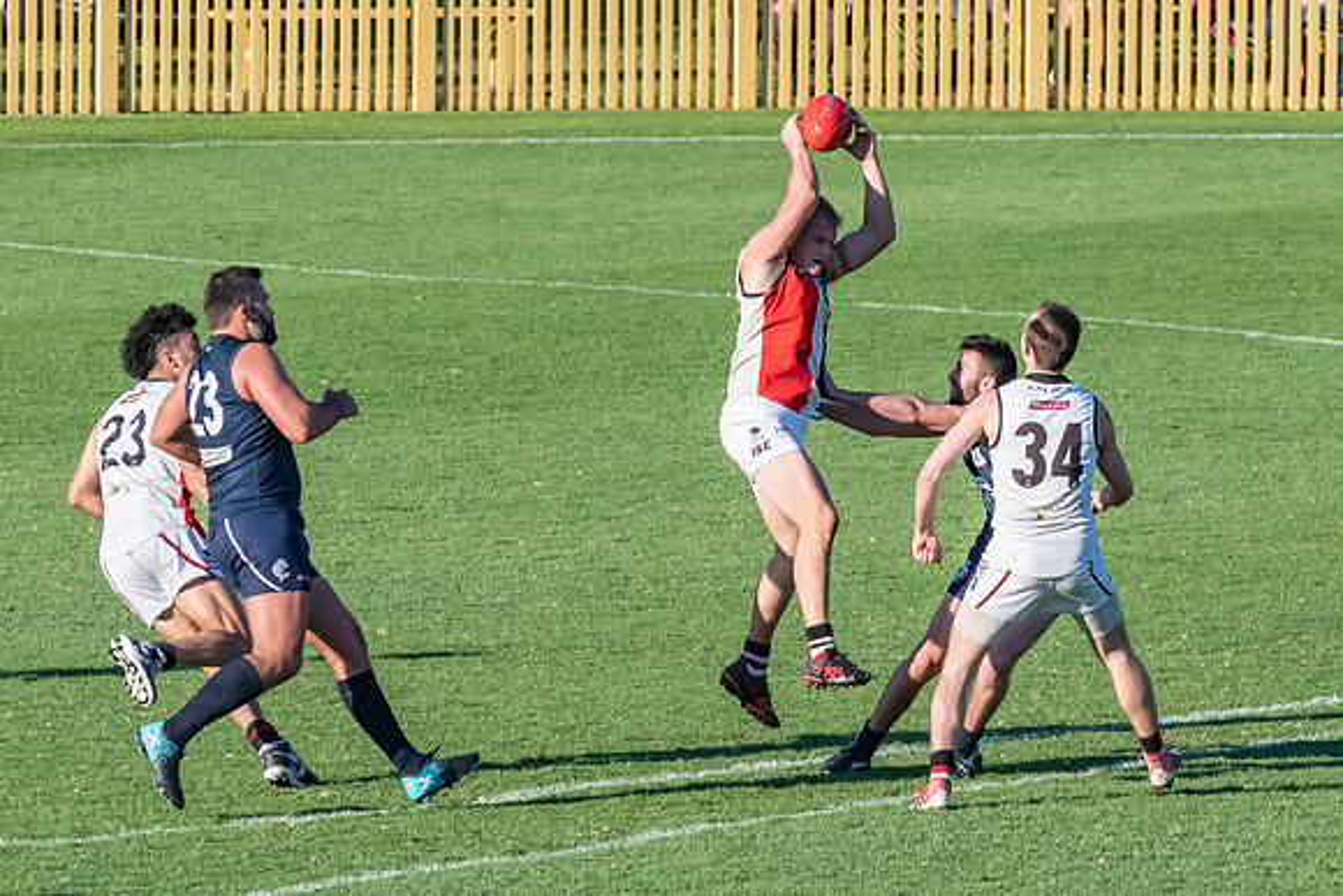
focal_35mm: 692
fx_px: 25808
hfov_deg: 3.0
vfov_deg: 2.0
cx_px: 848
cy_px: 353
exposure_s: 1/2000
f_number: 10
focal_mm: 250
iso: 800
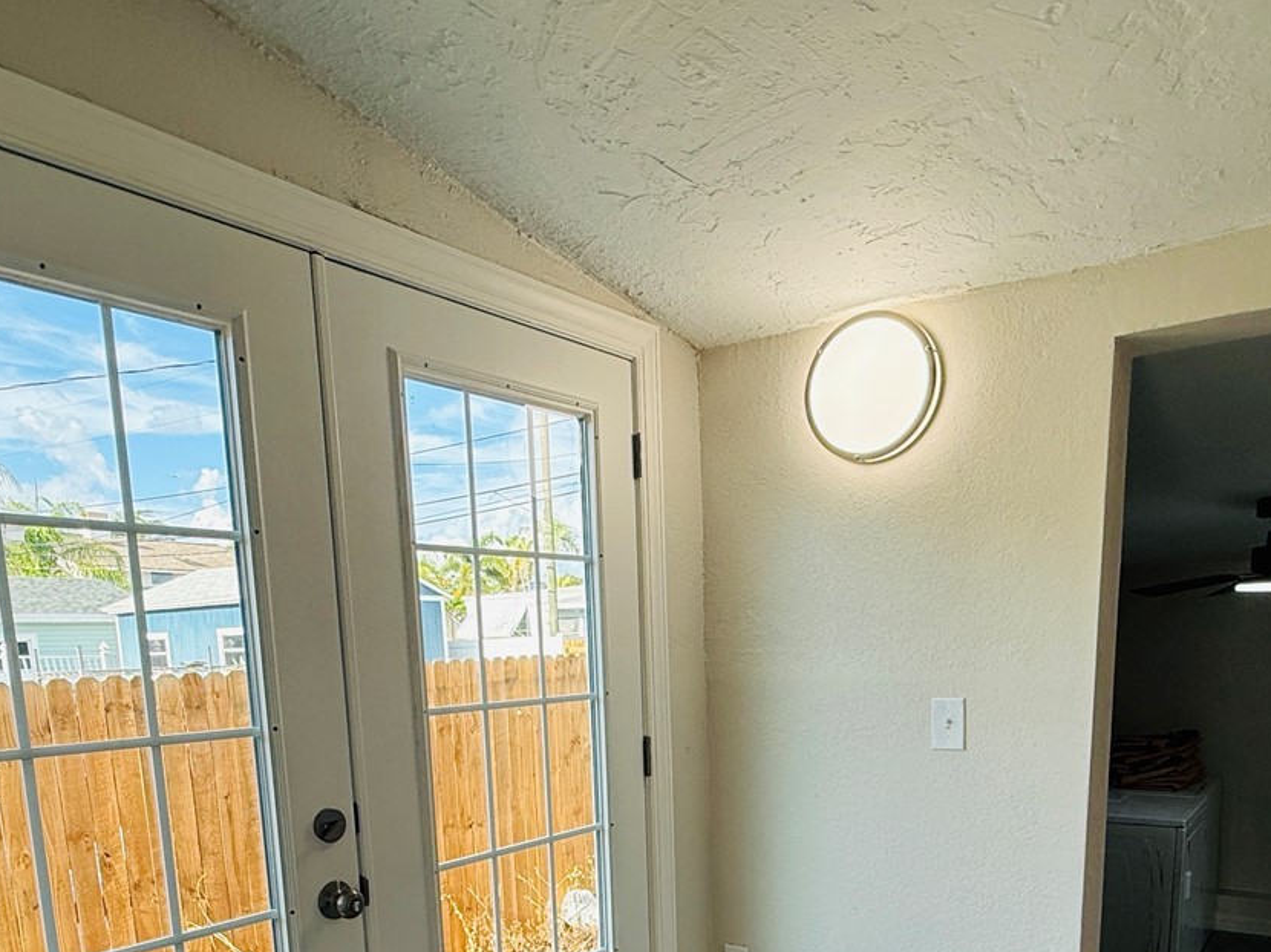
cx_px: 655
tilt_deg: -8.8
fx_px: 991
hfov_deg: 65.3
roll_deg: +1.7
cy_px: 808
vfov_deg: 47.5
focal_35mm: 27
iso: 64
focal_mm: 2.22
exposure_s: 1/294
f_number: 2.2
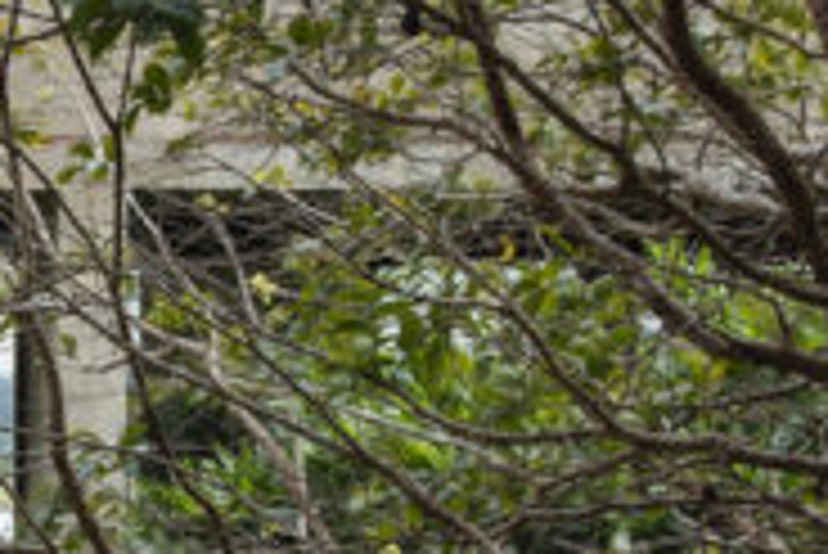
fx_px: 2854
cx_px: -238
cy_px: 399
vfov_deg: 11.1
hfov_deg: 15.7
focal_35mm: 124
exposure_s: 1/10
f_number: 11
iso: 100
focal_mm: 20
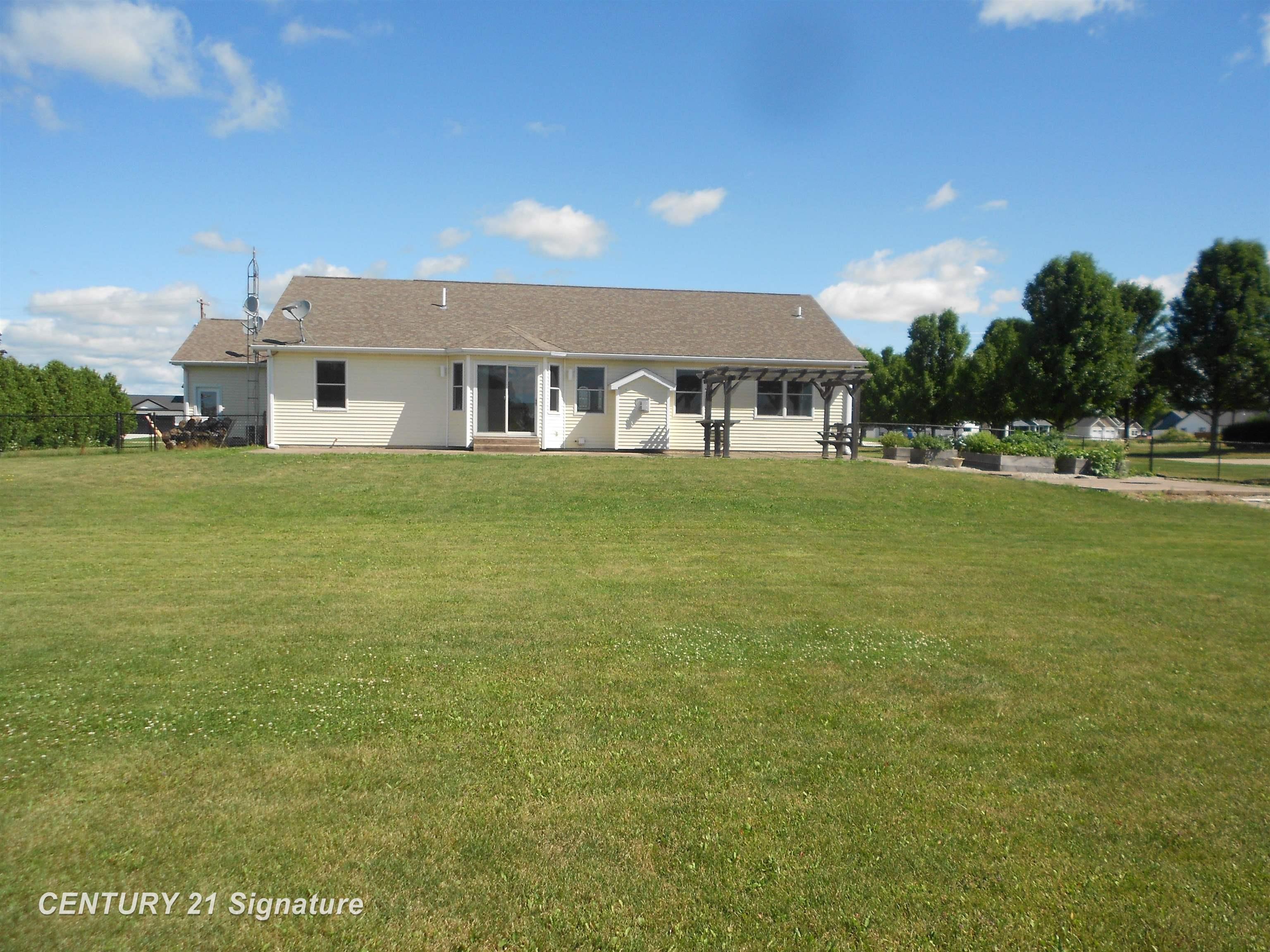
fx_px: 954
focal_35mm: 26
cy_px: 476
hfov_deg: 67.3
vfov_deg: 53.1
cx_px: 635
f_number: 3.2
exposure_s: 1/800
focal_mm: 4.6
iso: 80
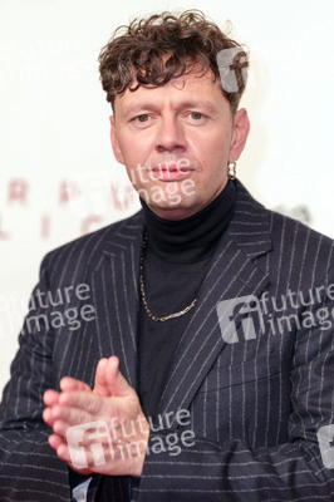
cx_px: 167
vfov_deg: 12.6
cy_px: 251
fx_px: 2272
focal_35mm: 163
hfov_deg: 8.4
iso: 320
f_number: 3.2
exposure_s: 1/200
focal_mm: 163
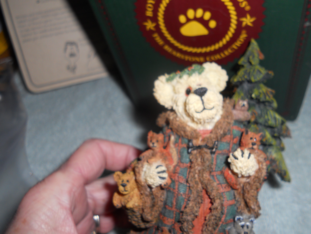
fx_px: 287
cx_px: 156
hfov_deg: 56.8
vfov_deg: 44.2
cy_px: 117
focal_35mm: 32
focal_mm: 5.8
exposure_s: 1/25
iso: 80
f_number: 8.8
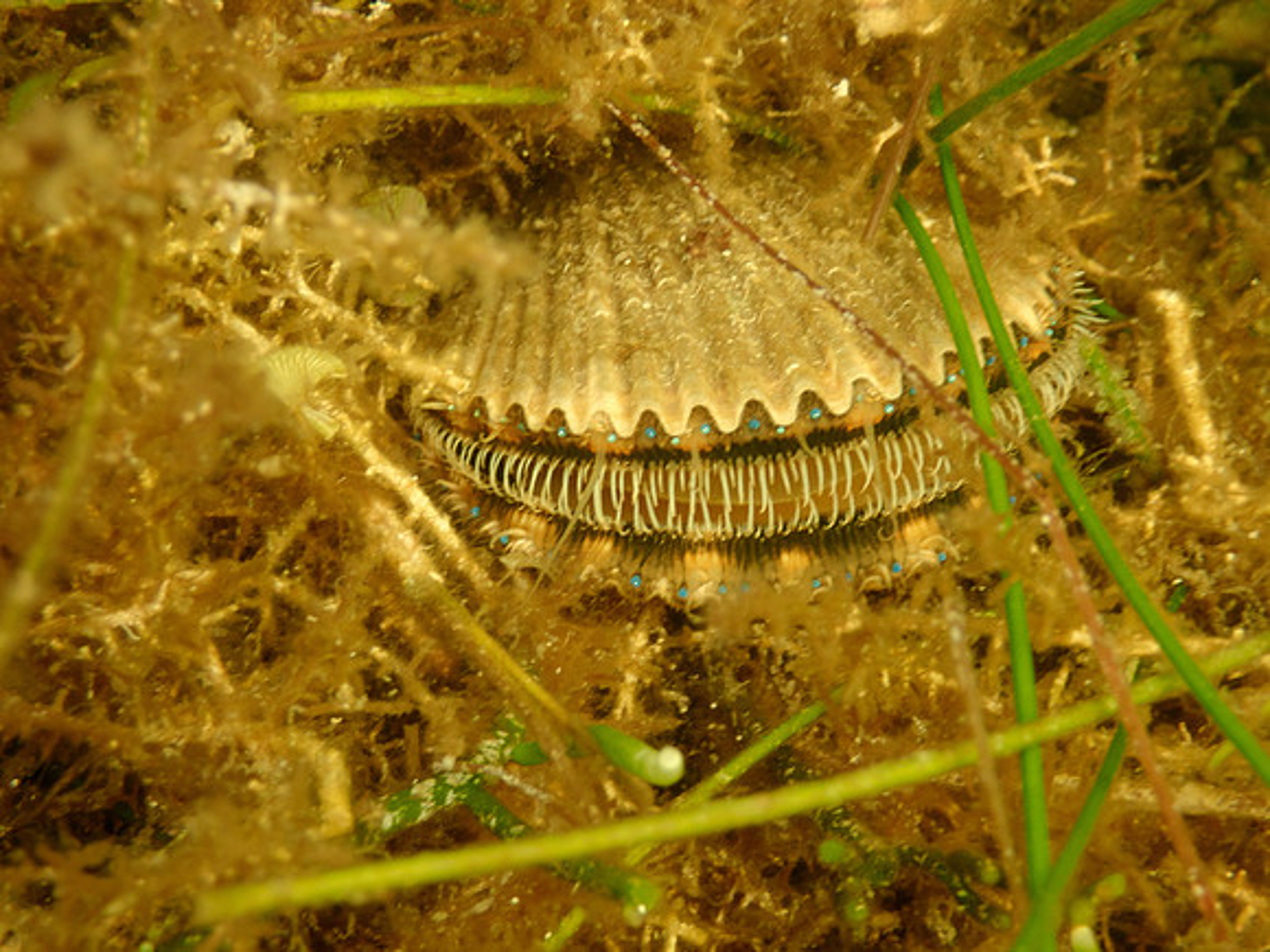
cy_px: 476
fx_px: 2275
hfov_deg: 31.2
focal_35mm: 62
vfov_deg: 23.7
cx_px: 635
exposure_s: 1/100
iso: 200
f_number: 3.6
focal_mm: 11.09
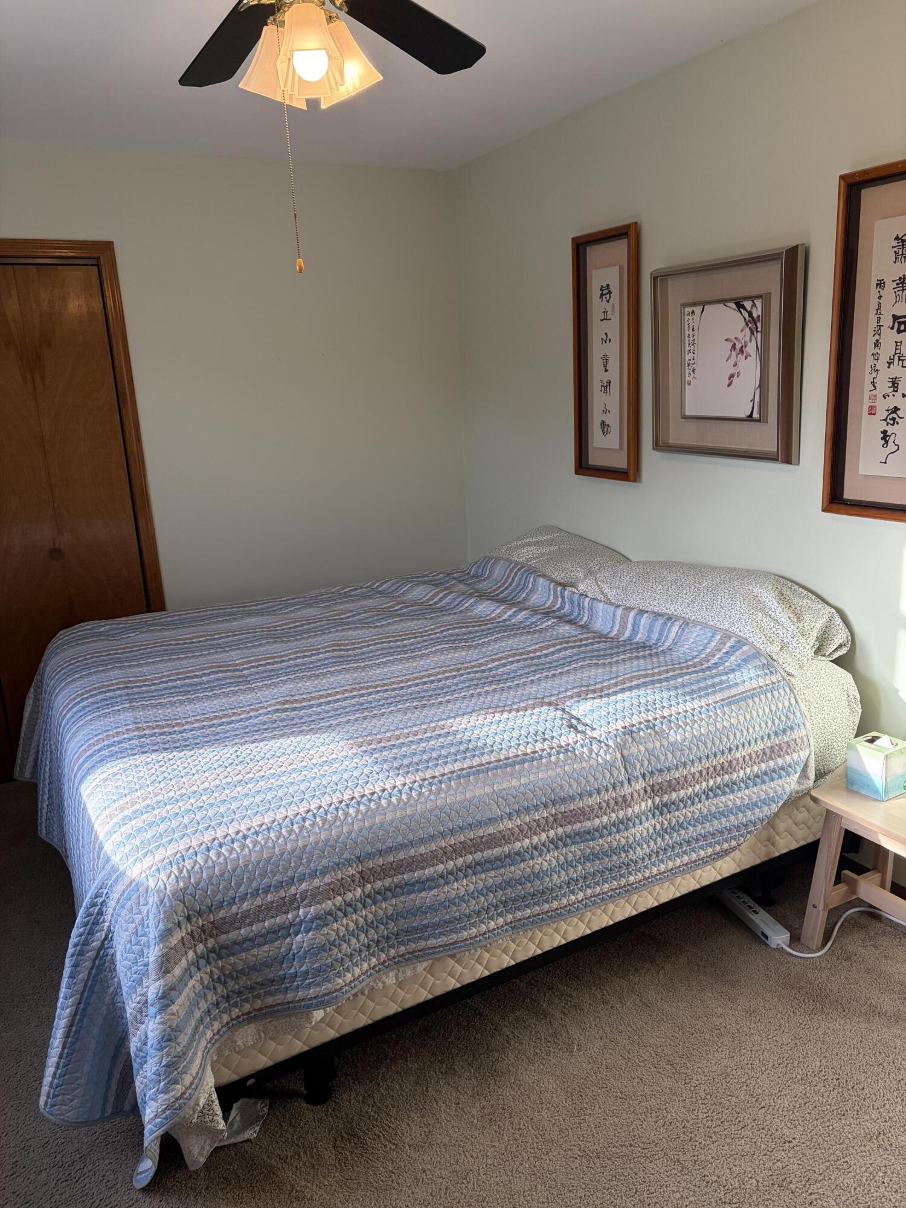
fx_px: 907
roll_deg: +3.2
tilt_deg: -14.2
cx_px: 453
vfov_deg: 67.3
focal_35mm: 26
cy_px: 604
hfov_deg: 53.1
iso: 125
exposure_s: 1/232
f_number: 1.6
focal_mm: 5.96
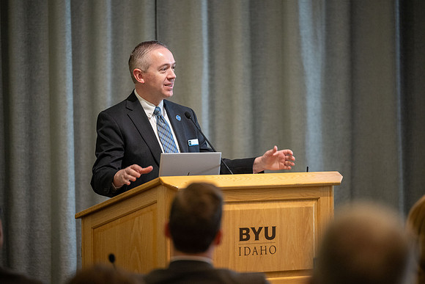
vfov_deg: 6.9
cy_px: 142
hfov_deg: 10.3
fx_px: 2362
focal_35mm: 200
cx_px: 212
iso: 2500
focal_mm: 200
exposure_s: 1/200
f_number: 2.8
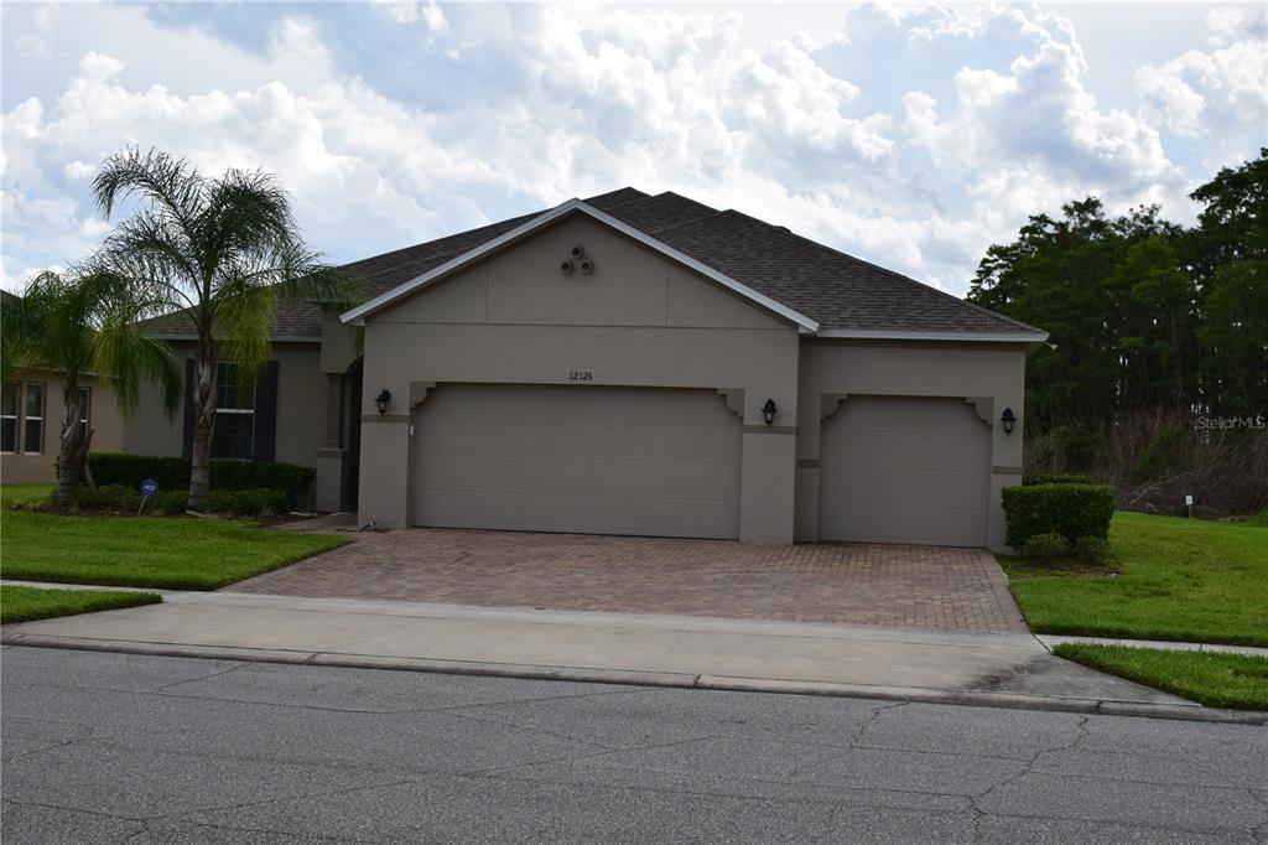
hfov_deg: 46.4
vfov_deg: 31.9
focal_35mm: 42
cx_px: 634
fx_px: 1479
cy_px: 422
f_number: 11
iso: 400
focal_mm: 28
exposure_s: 1/500
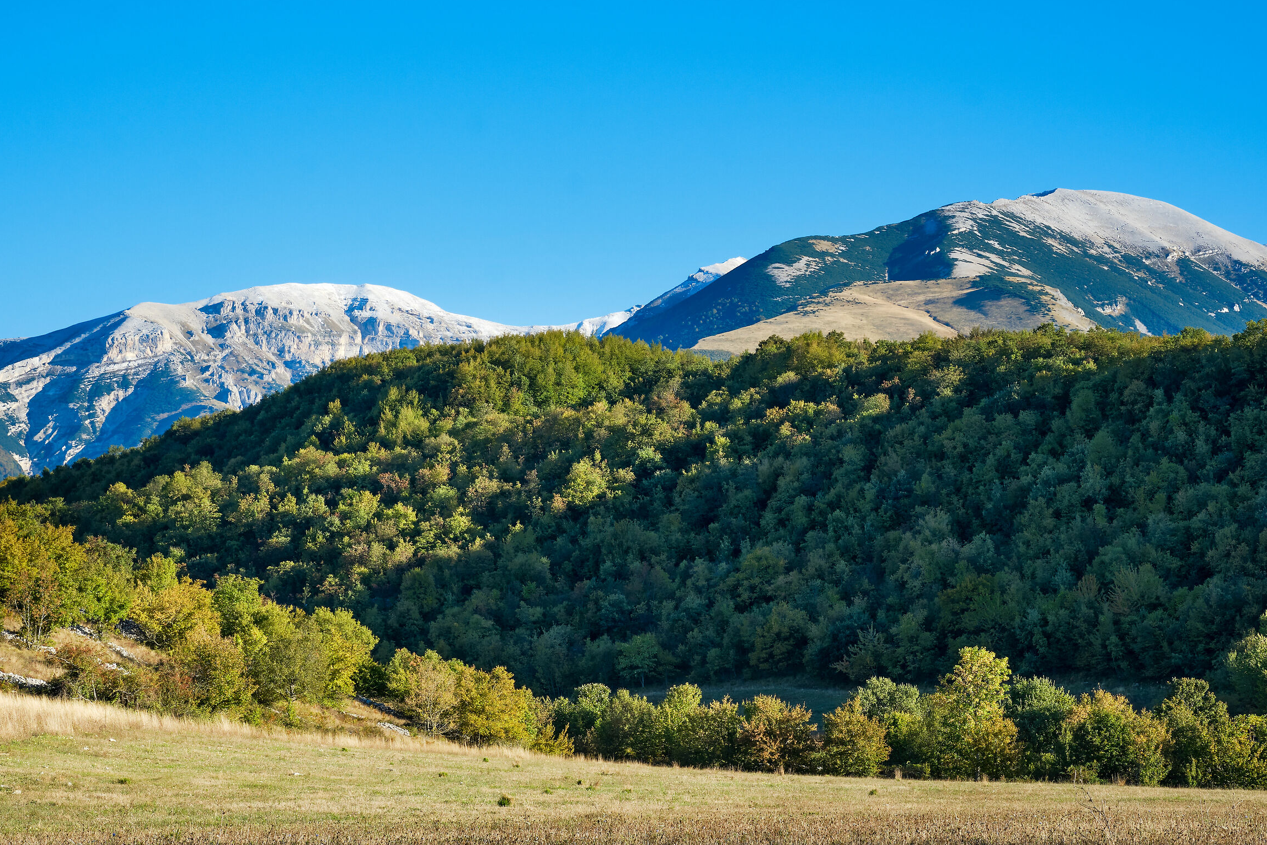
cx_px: 625
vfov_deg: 14.7
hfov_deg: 21.9
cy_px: 407
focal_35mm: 93
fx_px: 3273
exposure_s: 1/200
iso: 200
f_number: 10
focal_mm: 59.6
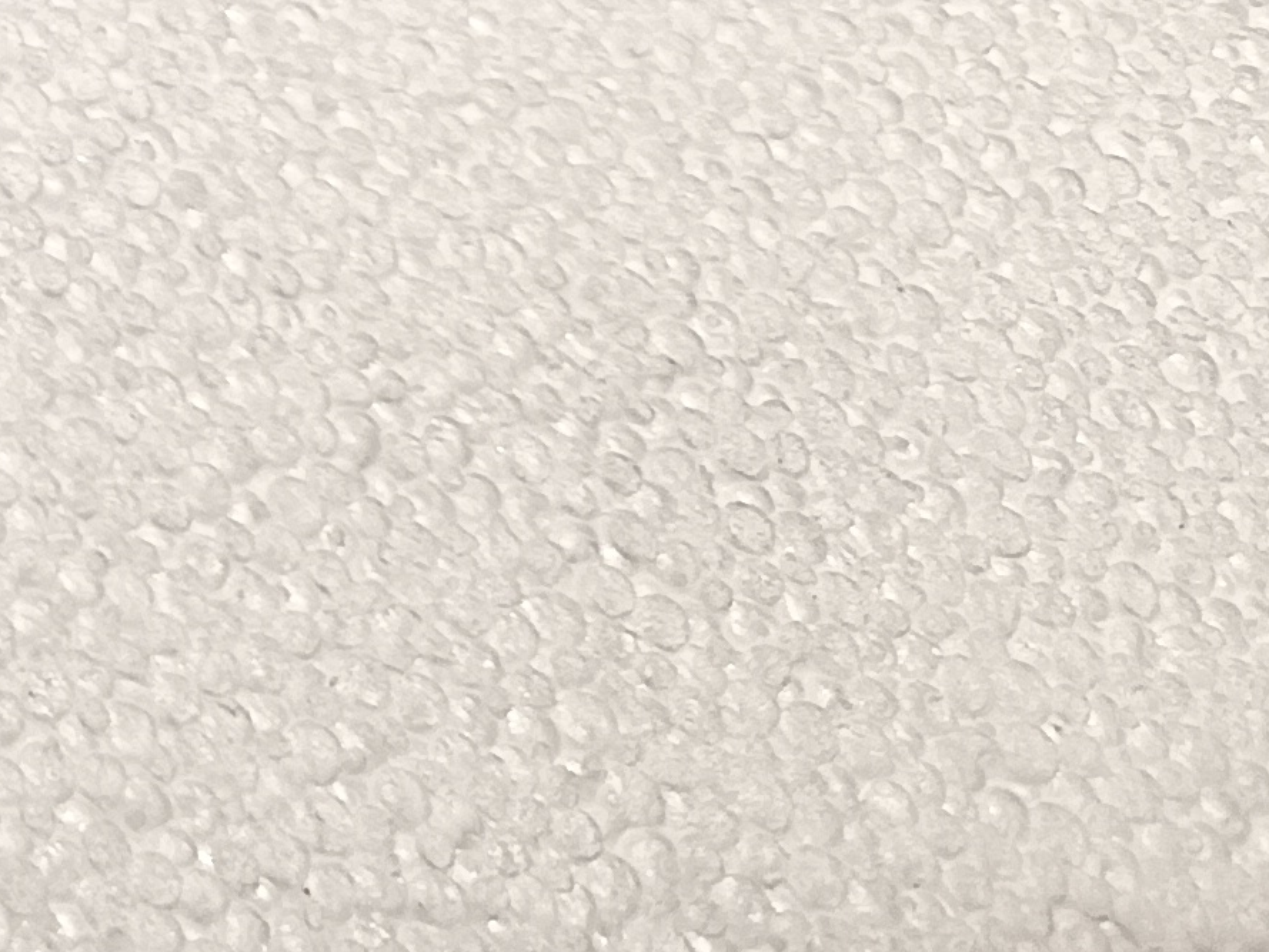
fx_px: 3960
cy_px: -945
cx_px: -1345
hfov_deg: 14.7
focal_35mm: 108
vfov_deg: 12.2
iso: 400
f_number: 1.7
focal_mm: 5.27
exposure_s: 1/50
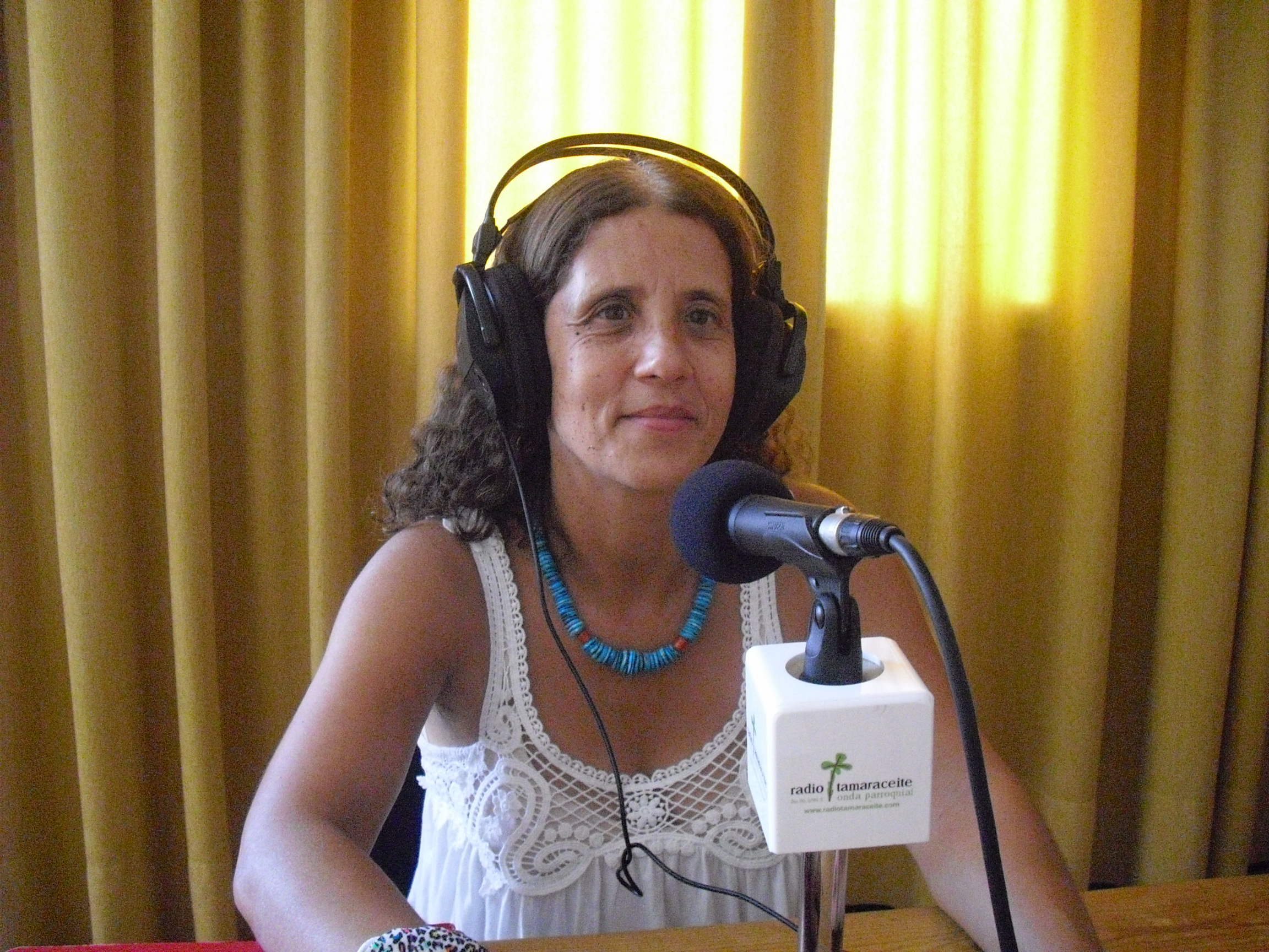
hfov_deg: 49.0
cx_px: 634
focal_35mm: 38
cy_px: 476
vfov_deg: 37.7
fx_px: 1393
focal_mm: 6.2
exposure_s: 1/60
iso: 800
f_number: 2.8
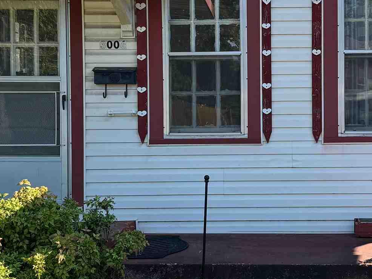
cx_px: 290
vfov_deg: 19.6
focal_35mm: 75
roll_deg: +0.1
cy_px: 125
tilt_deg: -1.8
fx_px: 806
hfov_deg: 25.6
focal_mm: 6.76
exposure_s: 1/1059
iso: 80
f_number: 1.78
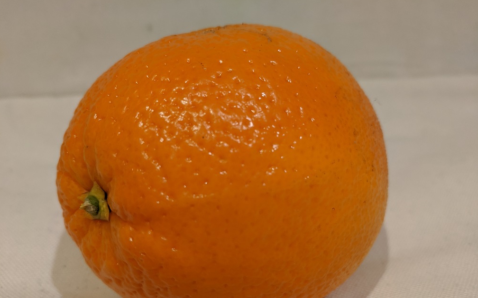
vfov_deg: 44.3
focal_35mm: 28
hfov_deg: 66.5
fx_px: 365
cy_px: 177
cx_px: 238
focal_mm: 4.67
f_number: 2
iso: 278
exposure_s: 1/60
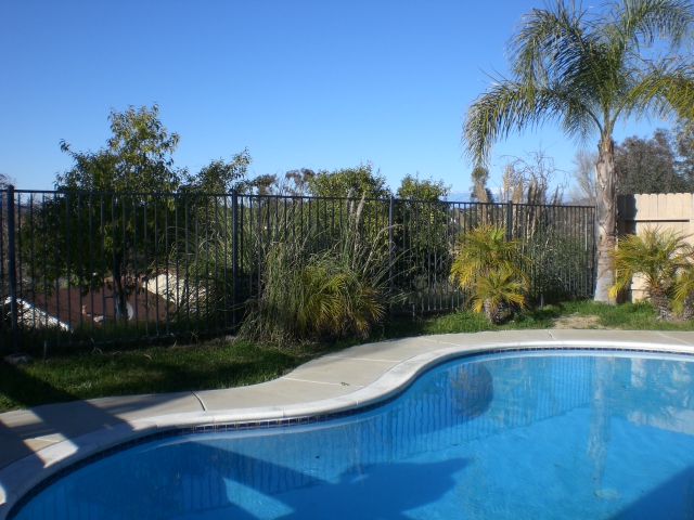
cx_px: 347
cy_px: 260
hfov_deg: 49.0
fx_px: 762
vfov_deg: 37.7
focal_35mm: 38
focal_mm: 6.3
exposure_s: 1/500
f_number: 4.4
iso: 50
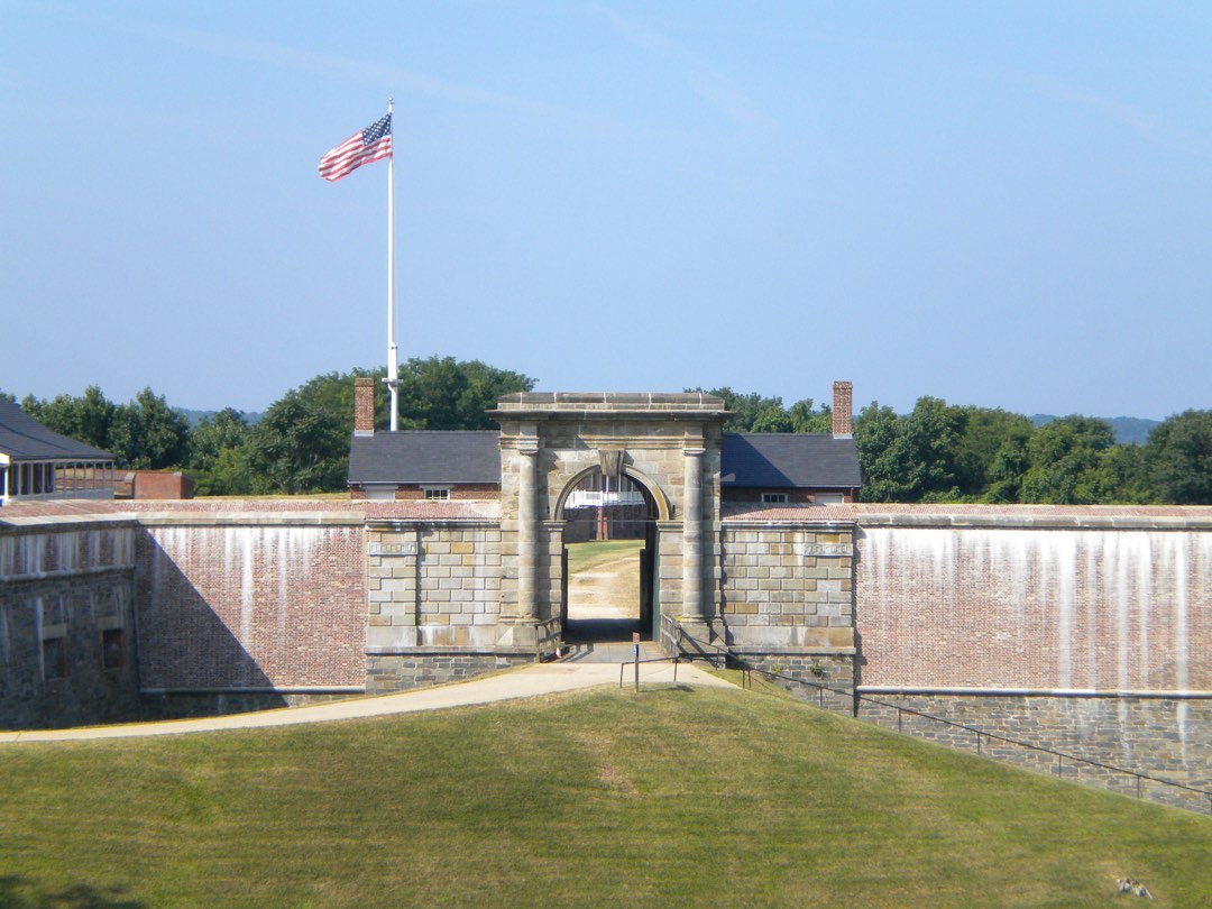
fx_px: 3676
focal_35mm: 105
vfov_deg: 14.1
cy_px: 454
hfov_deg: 18.7
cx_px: 606
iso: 114
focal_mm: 18.9
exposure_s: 1/500
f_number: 5.9
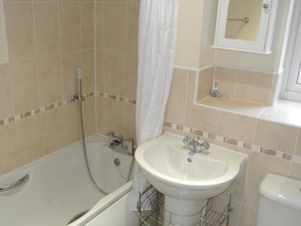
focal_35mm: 35
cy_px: 118
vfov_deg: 40.7
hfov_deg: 52.4
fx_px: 304
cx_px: 128
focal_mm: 10
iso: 900
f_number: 3.5
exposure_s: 1/60
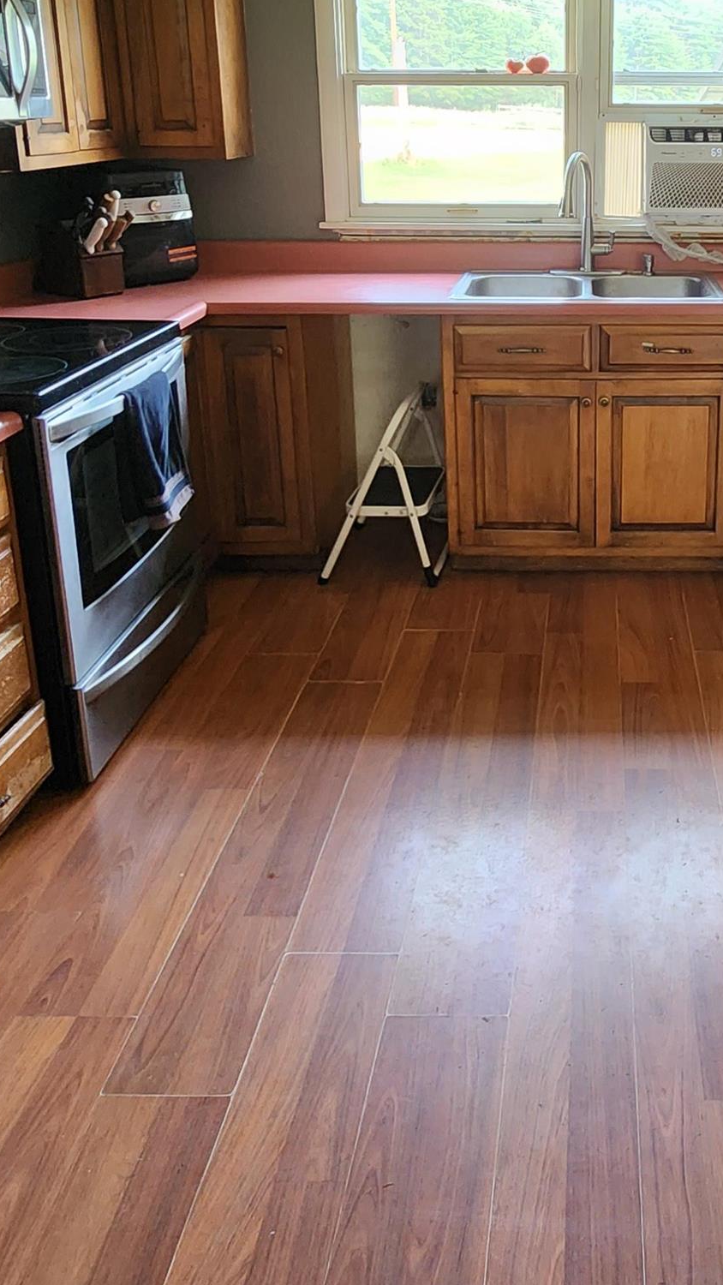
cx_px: 567
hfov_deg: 38.8
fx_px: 988
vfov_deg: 63.8
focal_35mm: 29
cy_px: 396
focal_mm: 2.2
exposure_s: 1/30
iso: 320
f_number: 2.2
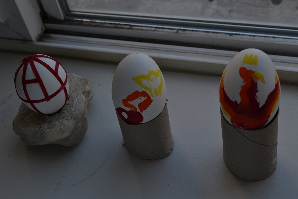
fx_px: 472
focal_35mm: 57
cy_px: 100
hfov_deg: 35.1
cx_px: 149
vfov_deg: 23.8
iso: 400
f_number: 8
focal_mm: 38
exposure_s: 1/200
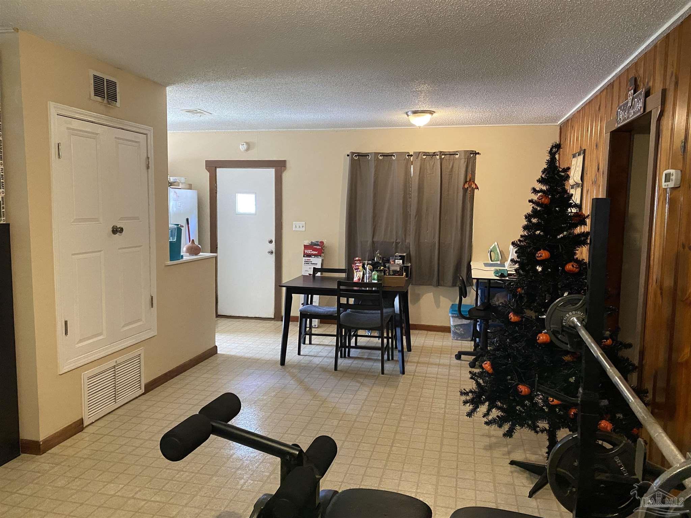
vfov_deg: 53.1
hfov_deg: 67.3
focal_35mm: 26
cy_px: 259
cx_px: 346
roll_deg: -1.5
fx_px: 519
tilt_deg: -6.1
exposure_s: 1/60
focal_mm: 4.25
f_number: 1.8
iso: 500
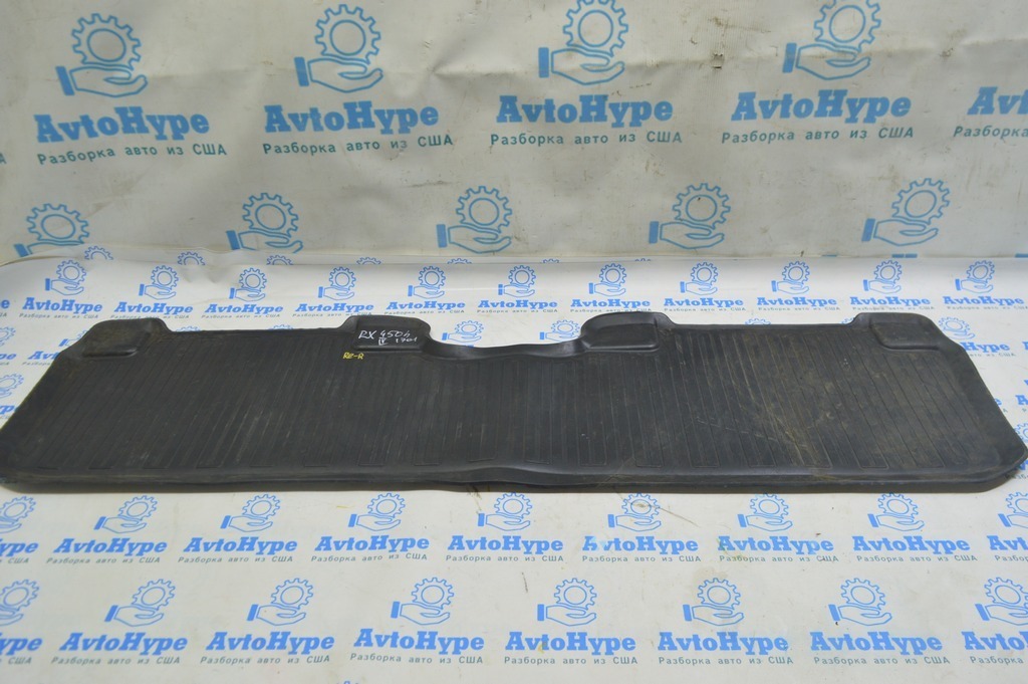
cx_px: 514
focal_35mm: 27
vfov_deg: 47.9
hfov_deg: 67.4
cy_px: 342
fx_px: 770
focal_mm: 18
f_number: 5.6
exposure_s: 1/20
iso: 400
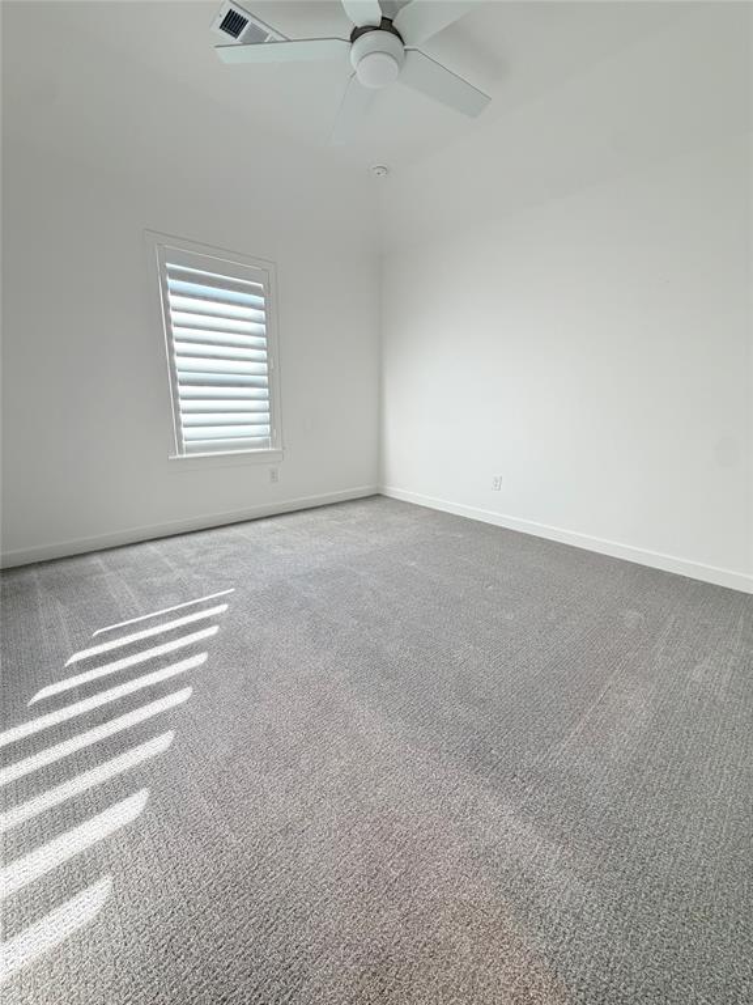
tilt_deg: -13.7
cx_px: 376
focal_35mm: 14
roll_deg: -0.3
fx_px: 406
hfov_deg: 85.7
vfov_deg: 102.1
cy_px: 502
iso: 250
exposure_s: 1/60
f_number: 2.2
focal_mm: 2.22
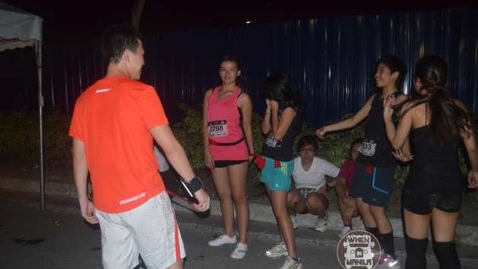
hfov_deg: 61.0
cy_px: 147
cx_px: 237
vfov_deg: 36.7
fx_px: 406
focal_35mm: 32
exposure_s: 1/60
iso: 3200
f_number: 3.8
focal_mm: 20
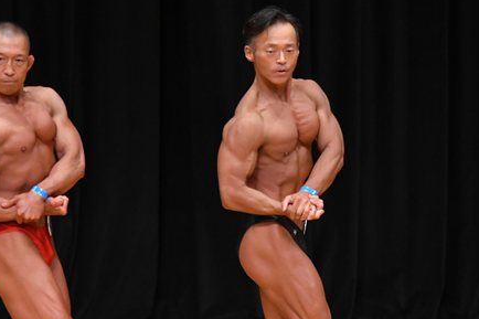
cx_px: 347
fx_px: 6411
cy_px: 208
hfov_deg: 4.3
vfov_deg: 2.9
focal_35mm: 482
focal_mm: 180
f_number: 5.6
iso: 3200
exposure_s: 1/400
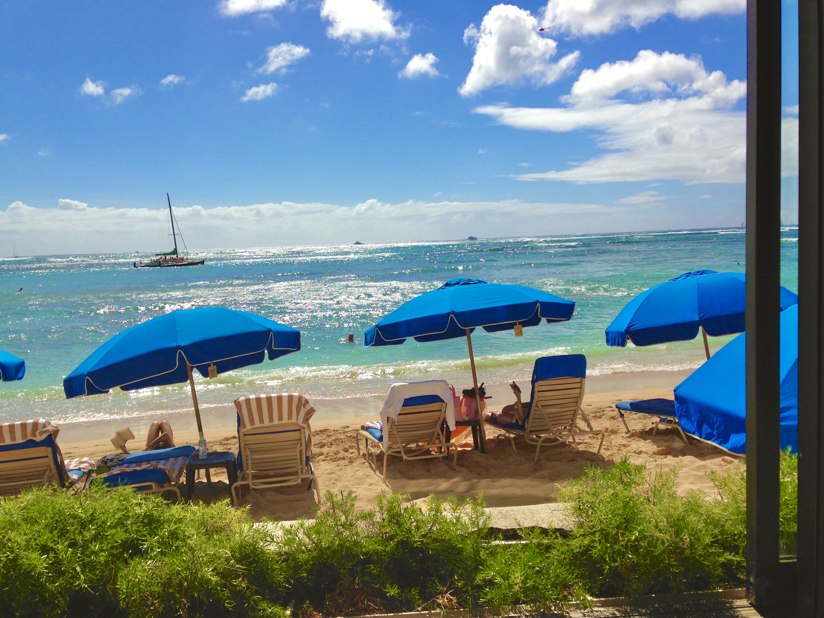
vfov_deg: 42.9
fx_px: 786
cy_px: 309
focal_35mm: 33
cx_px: 412
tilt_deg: -6.3
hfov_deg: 55.4
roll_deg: +1.7
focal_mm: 4.12
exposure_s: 1/3876
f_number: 2.4
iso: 50
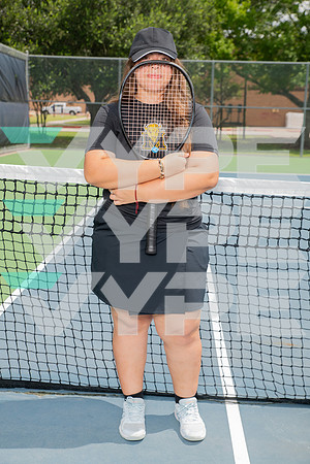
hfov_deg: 27.0
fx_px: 646
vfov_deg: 39.6
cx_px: 155
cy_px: 232
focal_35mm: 50
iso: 100
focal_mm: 50
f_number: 6.3
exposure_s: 1/250
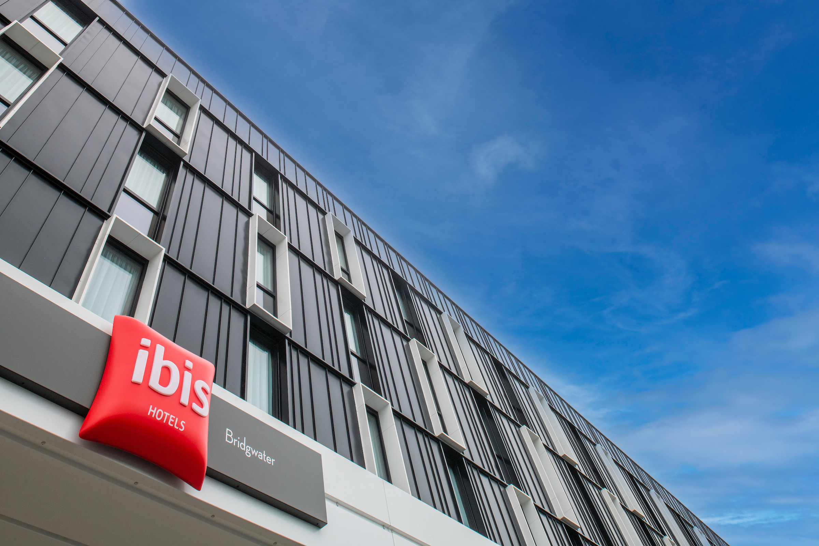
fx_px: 546
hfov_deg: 73.7
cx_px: 410
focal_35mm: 24
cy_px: 273
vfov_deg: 53.1
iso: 400
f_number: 13
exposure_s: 1/160
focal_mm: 24
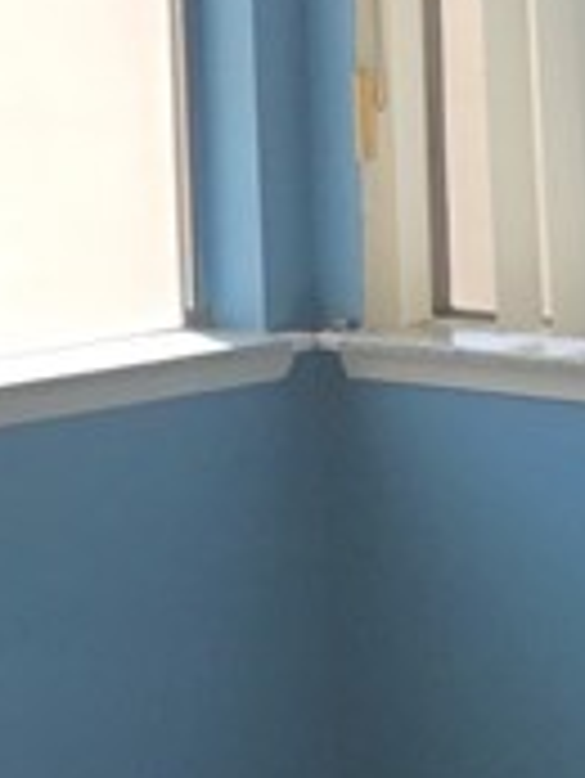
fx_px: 4118
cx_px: -158
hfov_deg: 8.0
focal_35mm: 183
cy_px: 184
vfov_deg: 10.8
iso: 32
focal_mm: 3.3
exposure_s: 1/120
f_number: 2.4
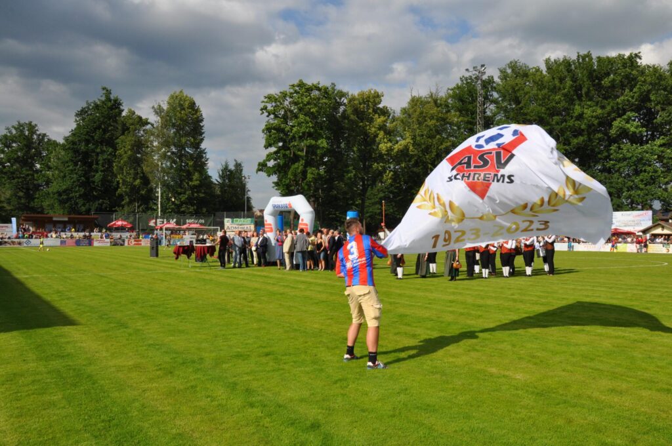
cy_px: 223
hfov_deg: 59.6
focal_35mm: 32
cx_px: 336
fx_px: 587
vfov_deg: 41.6
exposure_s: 1/200
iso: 200
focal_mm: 21
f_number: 14
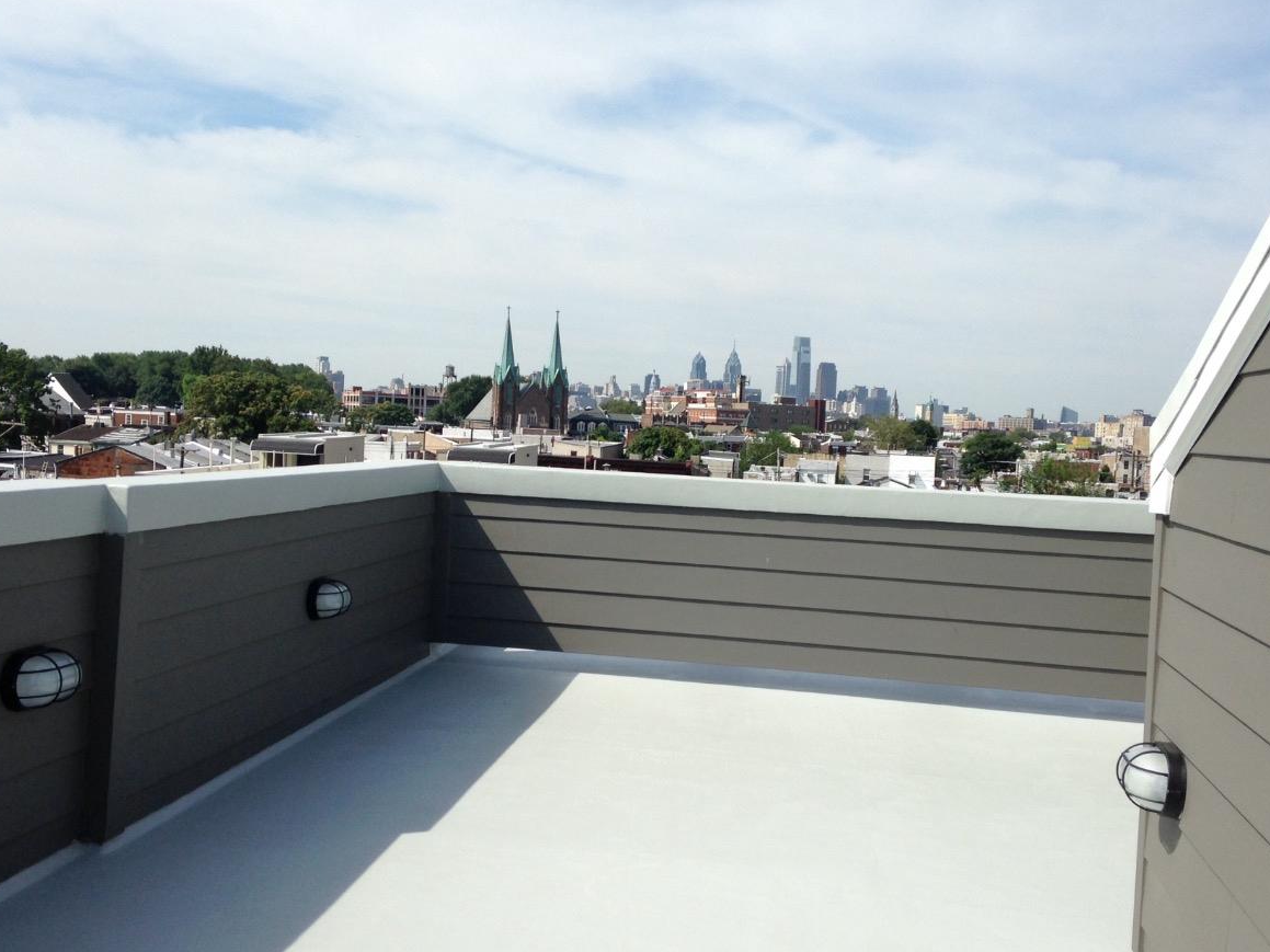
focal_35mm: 41
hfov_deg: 45.8
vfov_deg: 35.1
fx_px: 1504
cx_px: 617
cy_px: 475
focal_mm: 4.12
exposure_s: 1/2008
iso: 50
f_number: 2.4
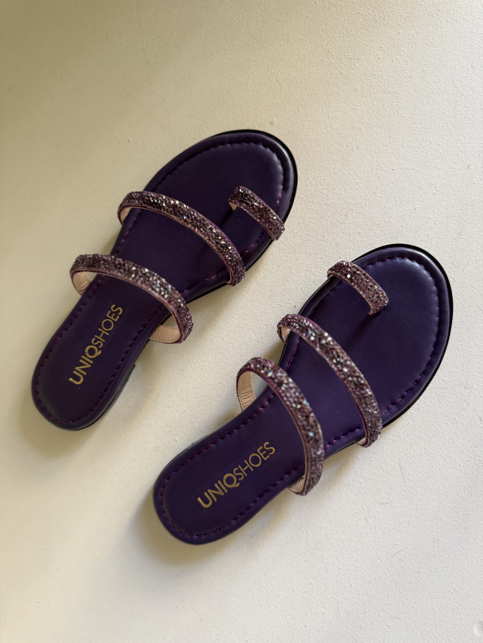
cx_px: 242
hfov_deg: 56.8
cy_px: 322
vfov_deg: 71.6
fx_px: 446
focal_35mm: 24
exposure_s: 1/60
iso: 200
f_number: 1.78
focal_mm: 6.76
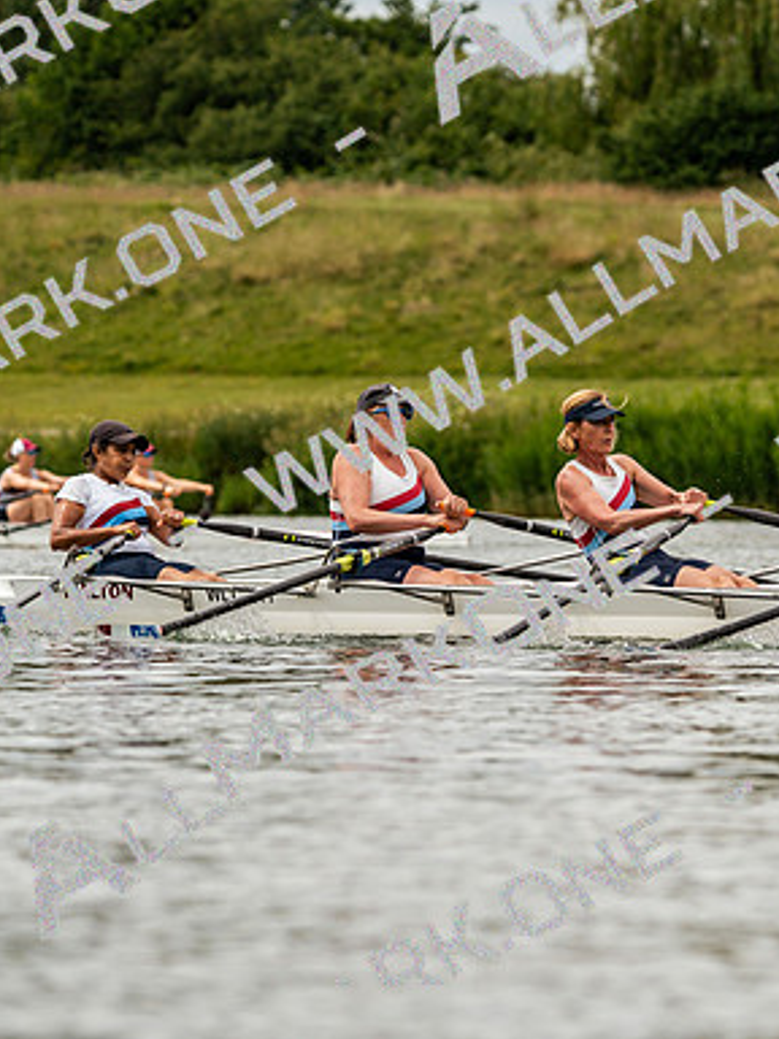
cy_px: 521
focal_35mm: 389
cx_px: 579
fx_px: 11672
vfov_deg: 5.1
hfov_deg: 3.8
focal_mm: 268
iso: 250
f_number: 6.3
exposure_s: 1/2000
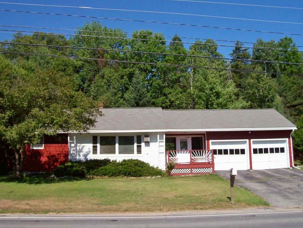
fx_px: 341
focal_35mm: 39
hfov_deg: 47.9
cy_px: 106
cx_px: 152
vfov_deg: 36.8
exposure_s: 1/951
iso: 80
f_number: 4.8
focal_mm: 6
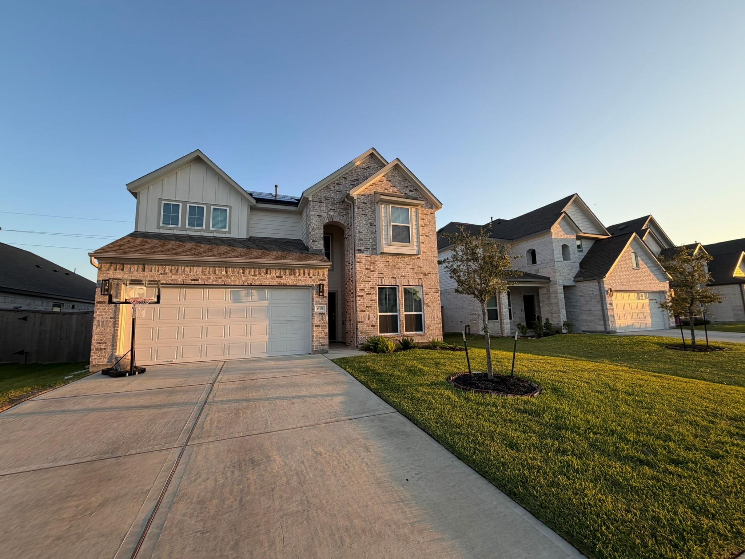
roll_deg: +1.3
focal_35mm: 14
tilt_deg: +7.4
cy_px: 280
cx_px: 372
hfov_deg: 102.1
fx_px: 301
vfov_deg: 85.7
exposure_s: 1/502
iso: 64
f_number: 2.2
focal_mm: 2.22
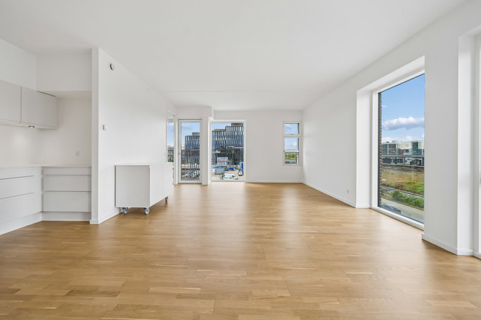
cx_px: 229
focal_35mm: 15
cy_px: 150
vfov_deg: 77.2
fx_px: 200
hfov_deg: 100.4
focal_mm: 14
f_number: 5
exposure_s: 1/100
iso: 200
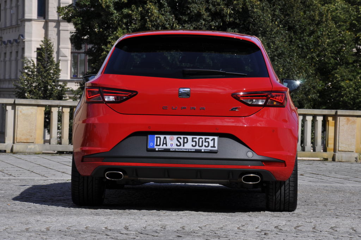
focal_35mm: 158
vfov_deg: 8.7
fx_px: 1577
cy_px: 120
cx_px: 180
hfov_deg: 13.1
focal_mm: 105
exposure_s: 1/500
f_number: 11
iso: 200
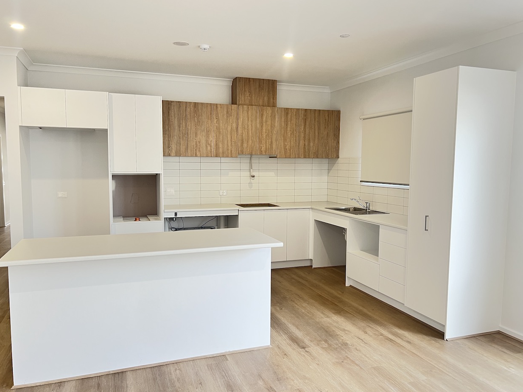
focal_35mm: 27
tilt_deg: -5.4
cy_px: 196
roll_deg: -0.3
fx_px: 408
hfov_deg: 65.3
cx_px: 255
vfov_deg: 51.3
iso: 80
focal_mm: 5.7
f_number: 1.5
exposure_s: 1/50
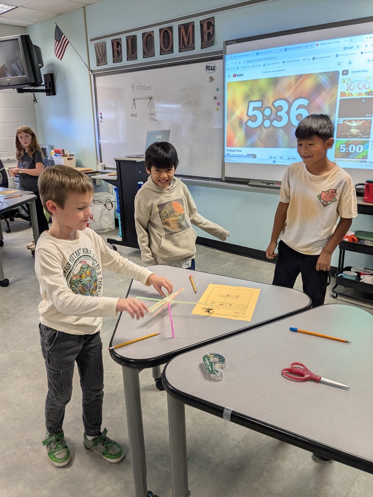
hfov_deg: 51.4
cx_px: 186
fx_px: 388
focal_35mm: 27
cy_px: 248
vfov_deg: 65.3
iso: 83
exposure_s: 1/121
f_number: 1.73
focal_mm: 4.38
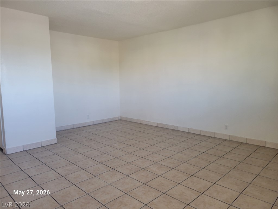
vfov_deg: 53.1
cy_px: 104
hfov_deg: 67.3
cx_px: 139
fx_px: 209
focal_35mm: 26
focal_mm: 5.4
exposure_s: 1/40
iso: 250
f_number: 1.8
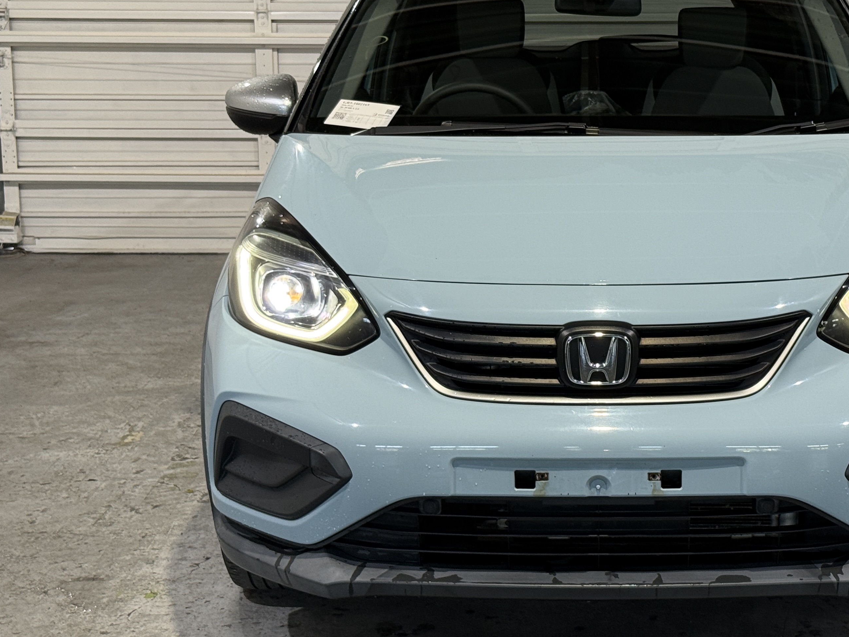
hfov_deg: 25.8
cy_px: 286
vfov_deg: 19.6
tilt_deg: -9.9
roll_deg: -0.7
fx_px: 1839
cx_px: 599
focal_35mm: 75
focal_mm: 6.76
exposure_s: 1/60
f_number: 1.78
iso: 80
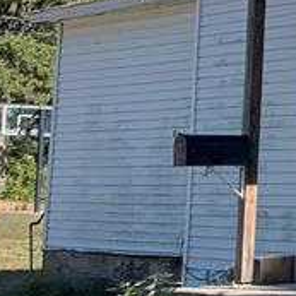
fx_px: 1316
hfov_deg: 10.8
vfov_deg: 12.7
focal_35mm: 136
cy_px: 15
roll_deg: +0.8
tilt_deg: +7.5
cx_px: 720
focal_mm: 4.25
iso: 25
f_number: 1.8
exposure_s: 1/1163
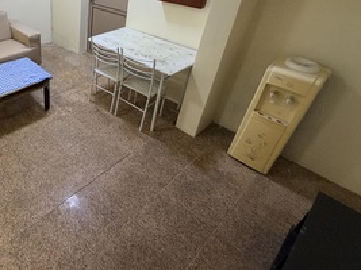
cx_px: 56
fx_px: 250
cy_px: 65
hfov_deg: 63.3
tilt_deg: -26.8
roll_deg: +1.5
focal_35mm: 24
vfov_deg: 54.0
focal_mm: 2.22
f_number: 2.2
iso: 200
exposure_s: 1/50
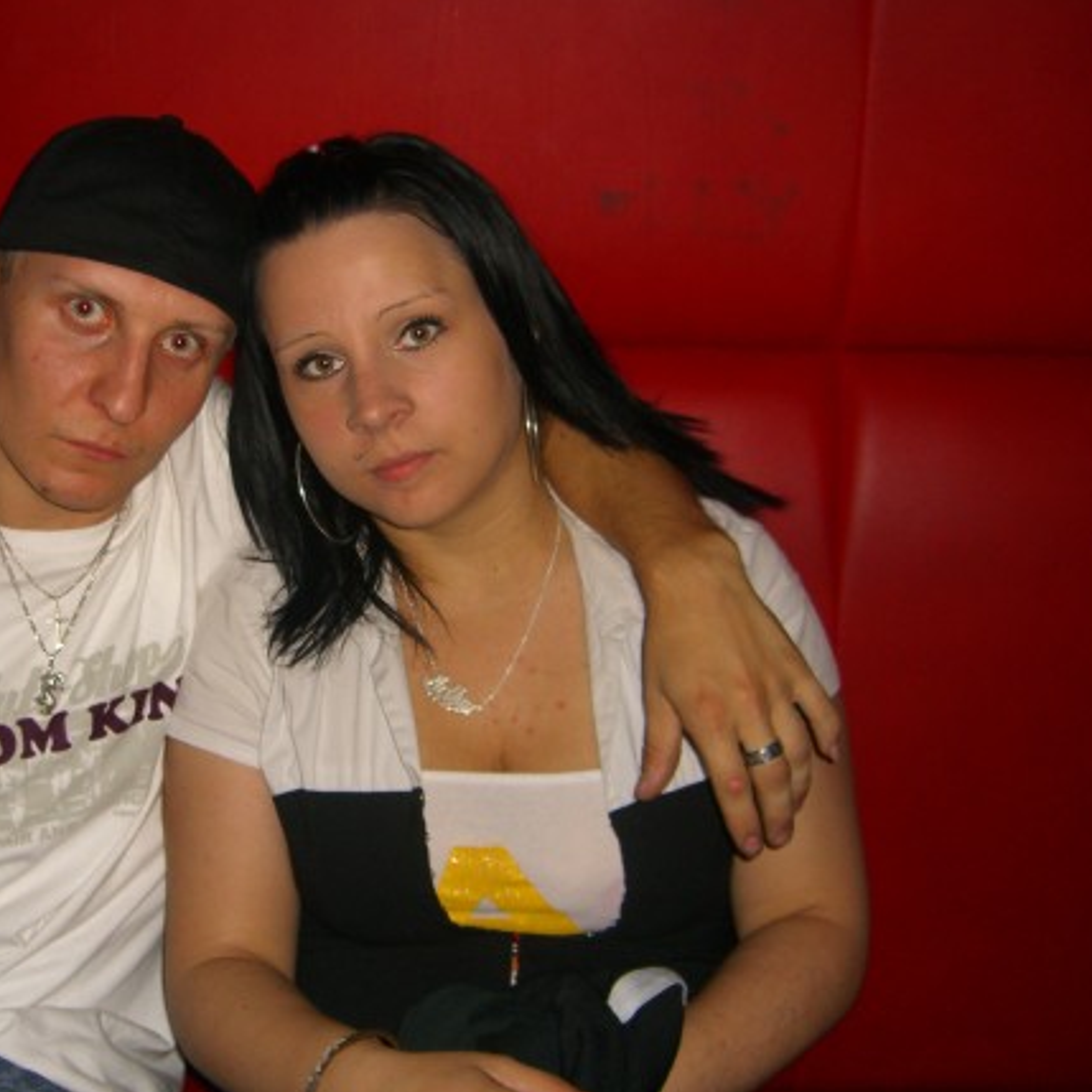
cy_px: 524
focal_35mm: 47
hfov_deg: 35.6
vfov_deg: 36.1
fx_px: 1677
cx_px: 346
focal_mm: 7.9
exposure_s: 1/60
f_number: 2.8
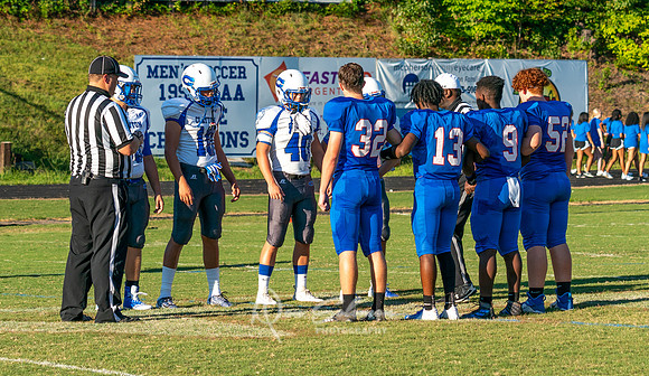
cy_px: 124
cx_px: 395
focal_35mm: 171
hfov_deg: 12.5
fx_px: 2969
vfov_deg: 7.2
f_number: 5.6
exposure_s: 1/1000
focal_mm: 100
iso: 250
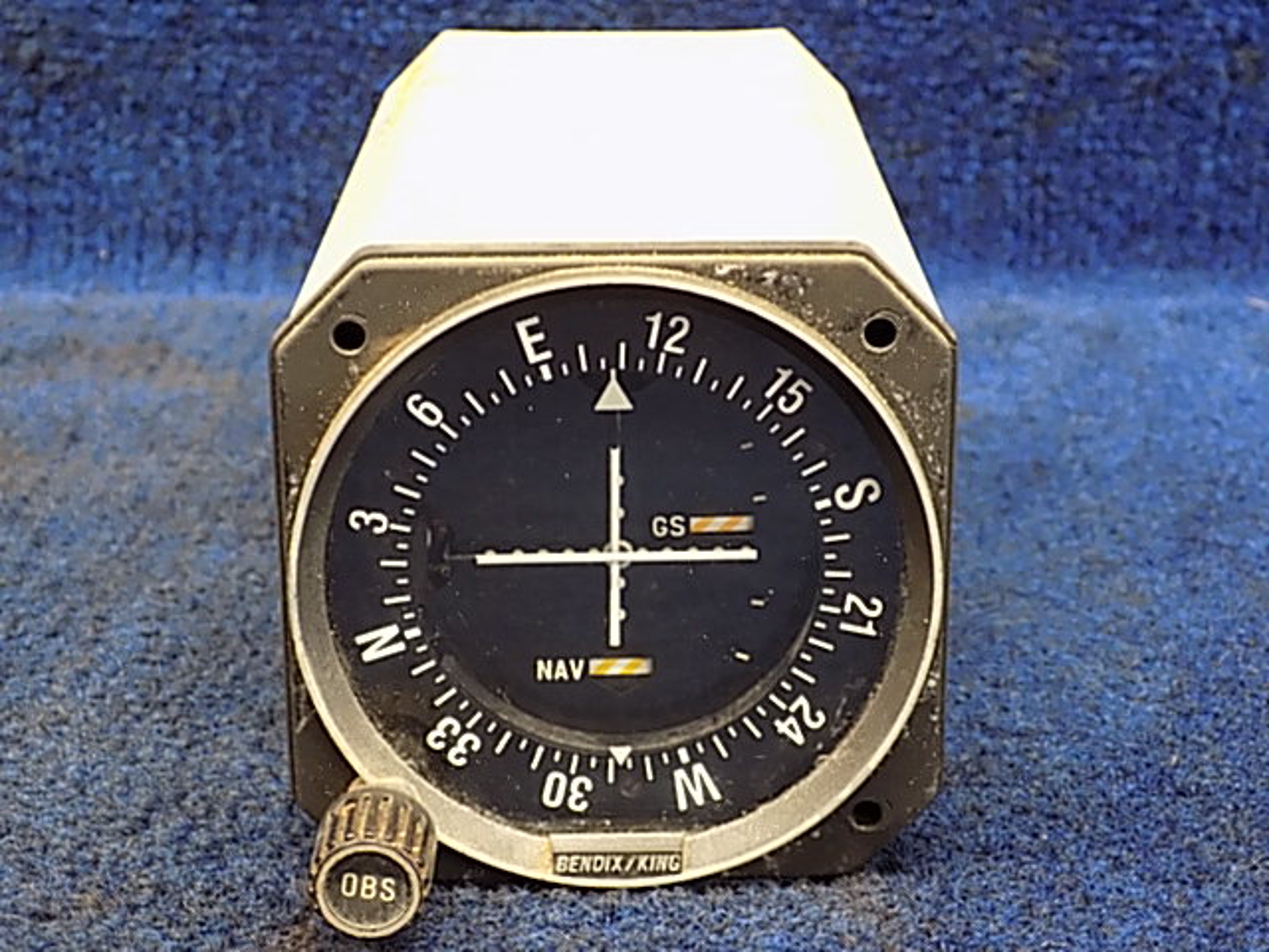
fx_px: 2383
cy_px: 476
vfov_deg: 22.6
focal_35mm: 65
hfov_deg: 29.8
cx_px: 634
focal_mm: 11.5
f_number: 4.1
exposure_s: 1/6
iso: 400
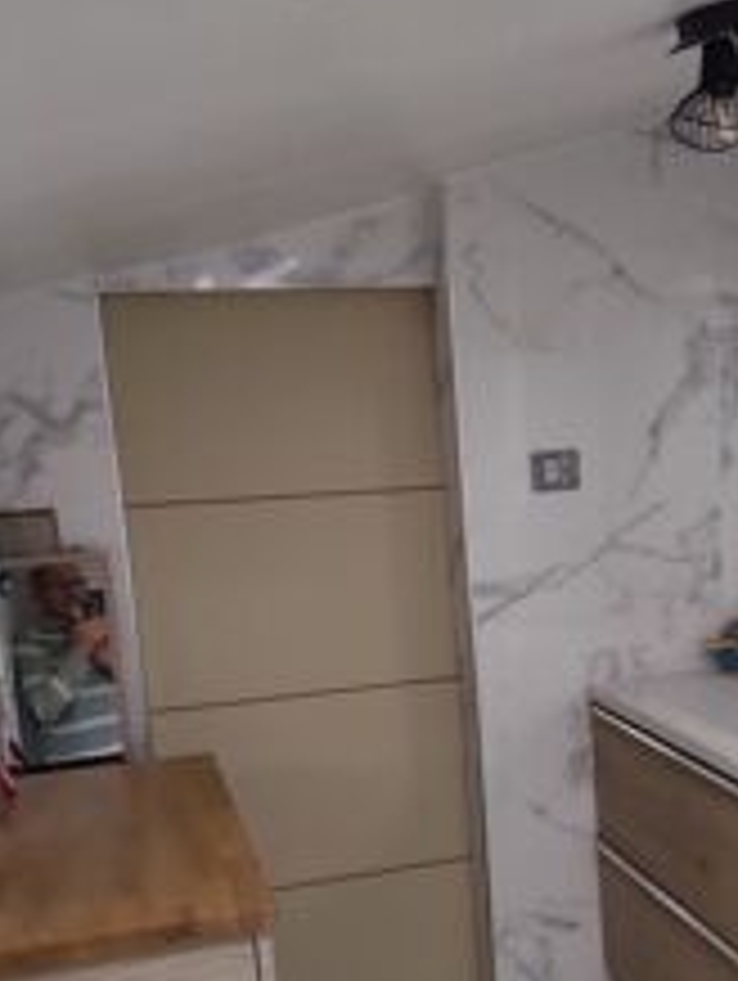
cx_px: 562
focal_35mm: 45
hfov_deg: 31.6
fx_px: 1277
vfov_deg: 41.2
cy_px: 695
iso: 250
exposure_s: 1/50
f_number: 1.65
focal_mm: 6.14
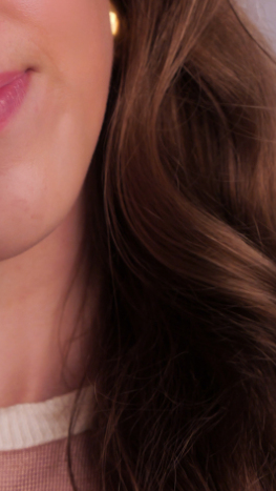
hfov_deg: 3.5
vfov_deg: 6.2
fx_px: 4524
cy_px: 124
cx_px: -9
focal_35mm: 348
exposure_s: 1/160
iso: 320
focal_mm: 70
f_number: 4.5
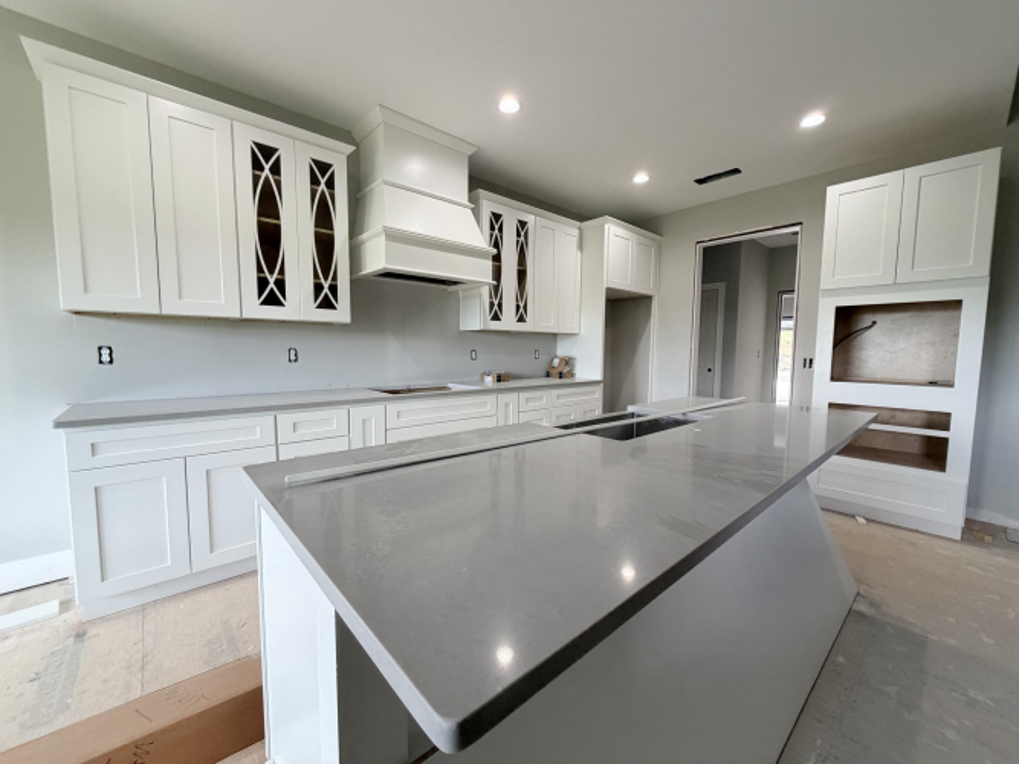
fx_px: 412
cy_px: 382
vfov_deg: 85.7
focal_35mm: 14
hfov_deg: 102.1
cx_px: 510
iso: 200
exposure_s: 1/120
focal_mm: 2.22
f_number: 2.2
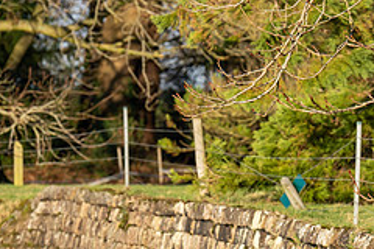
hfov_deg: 5.0
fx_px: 4290
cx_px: 113
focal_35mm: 413
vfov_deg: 3.3
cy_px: 264
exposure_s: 1/1000
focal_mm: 130
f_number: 4
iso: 250
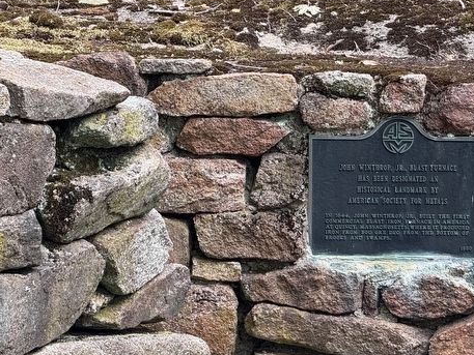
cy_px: 187
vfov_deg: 7.1
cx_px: 396
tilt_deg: -8.6
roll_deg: +0.0
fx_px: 2876
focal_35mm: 210
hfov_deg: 9.4
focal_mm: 15.66
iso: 100
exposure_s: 1/99
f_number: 2.8
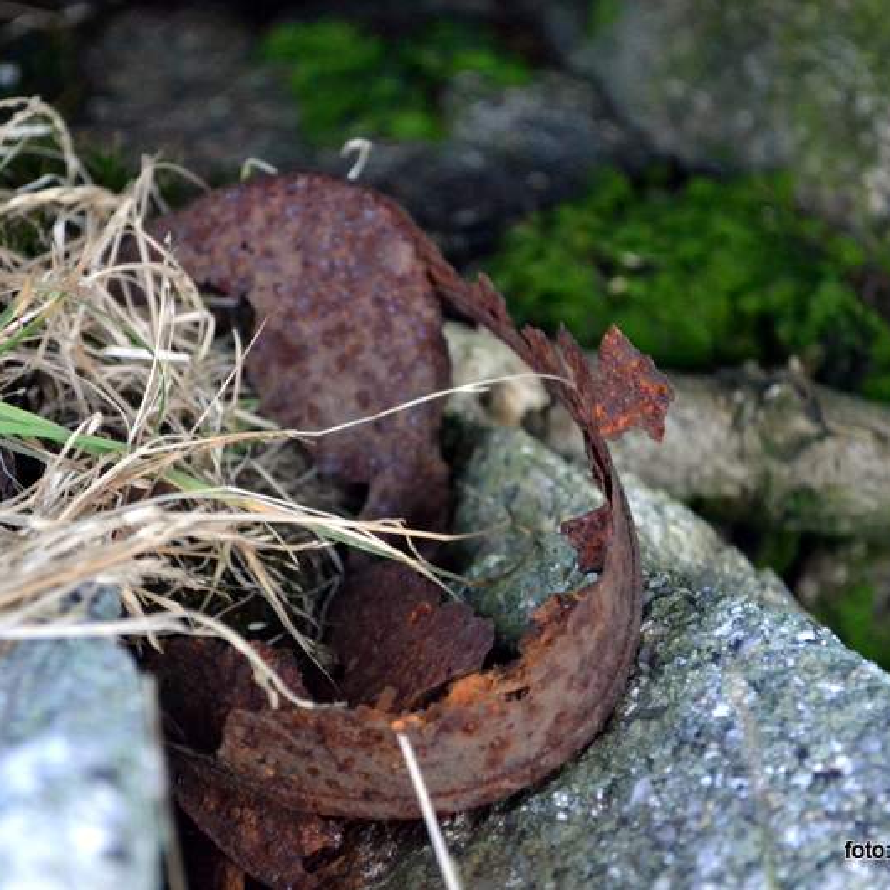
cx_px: 426
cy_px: 444
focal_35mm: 106
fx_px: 3073
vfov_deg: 16.5
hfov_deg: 16.5
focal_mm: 55
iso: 3200
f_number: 5.6
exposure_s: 1/200
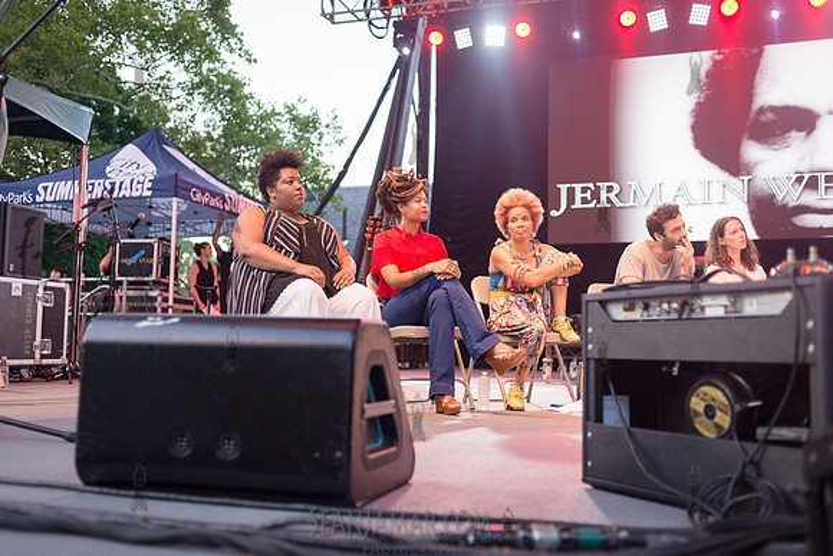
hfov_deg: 54.4
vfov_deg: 37.9
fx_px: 810
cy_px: 278
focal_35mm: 35
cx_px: 416
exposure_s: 1/500
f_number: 2.8
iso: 1600
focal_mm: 35
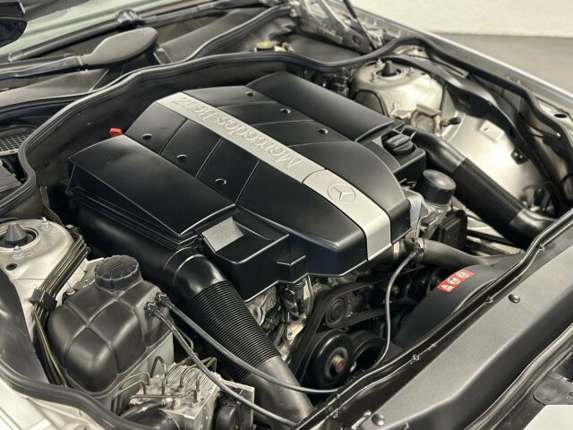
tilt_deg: -31.5
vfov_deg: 30.3
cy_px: 215
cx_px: 286
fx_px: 795
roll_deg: +0.6
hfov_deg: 39.7
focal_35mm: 48
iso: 640
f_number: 1.78
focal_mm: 6.86
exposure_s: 1/33
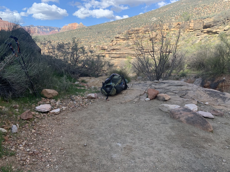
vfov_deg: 53.1
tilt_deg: -8.3
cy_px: 86
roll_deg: +2.3
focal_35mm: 26
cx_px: 115
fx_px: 173
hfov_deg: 67.3
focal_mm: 4.25
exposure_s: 1/871
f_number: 1.8
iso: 25
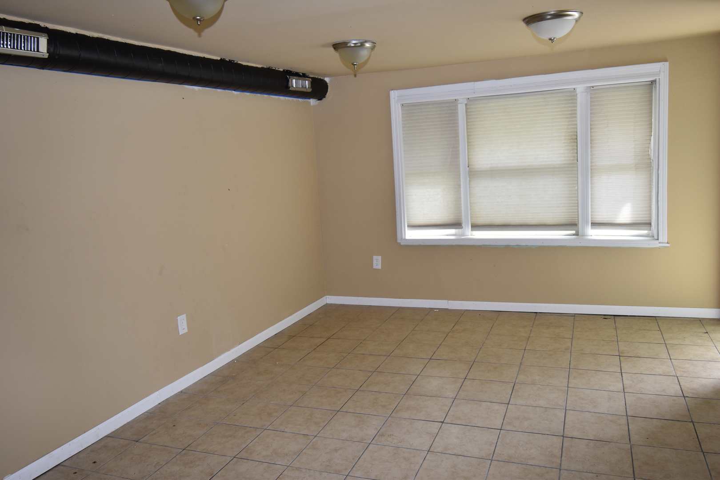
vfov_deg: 45.7
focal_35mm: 28
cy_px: 240
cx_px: 360
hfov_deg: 64.6
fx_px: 570
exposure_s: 1/125
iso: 400
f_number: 5.6
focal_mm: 19
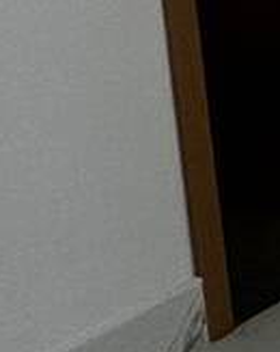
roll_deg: -0.4
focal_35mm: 121
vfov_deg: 14.7
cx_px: 1327
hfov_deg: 6.8
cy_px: -186
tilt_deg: -6.9
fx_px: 1256
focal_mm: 2.22
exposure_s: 1/99
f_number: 2.2
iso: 50
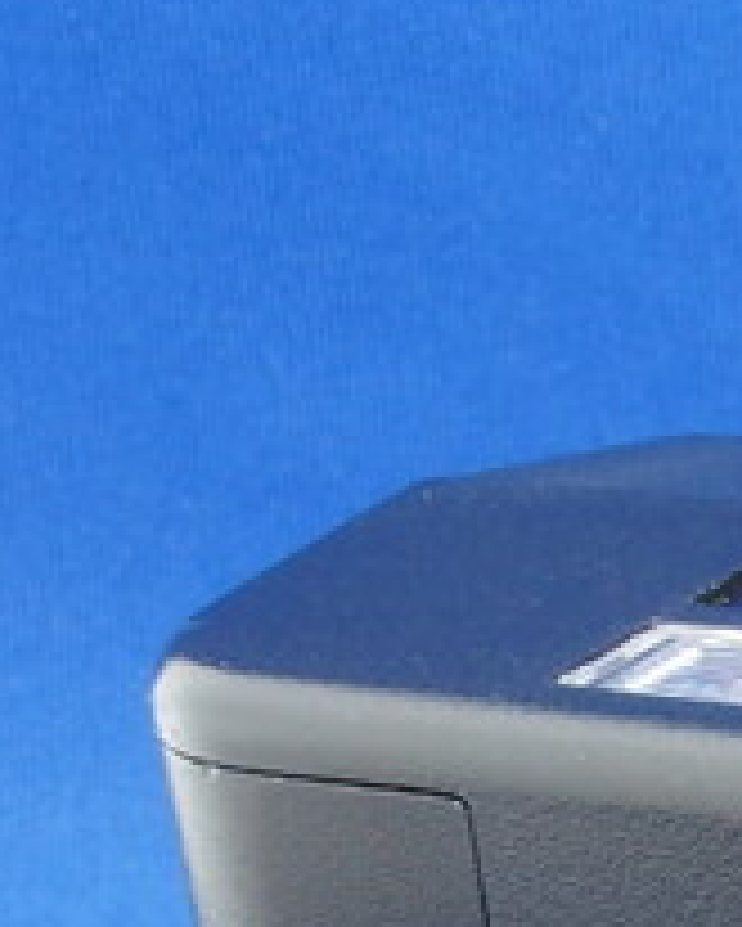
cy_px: 1778
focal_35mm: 199
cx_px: 2383
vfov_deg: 9.2
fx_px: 5459
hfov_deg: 6.9
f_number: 8
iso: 100
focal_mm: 7.4
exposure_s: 2.5
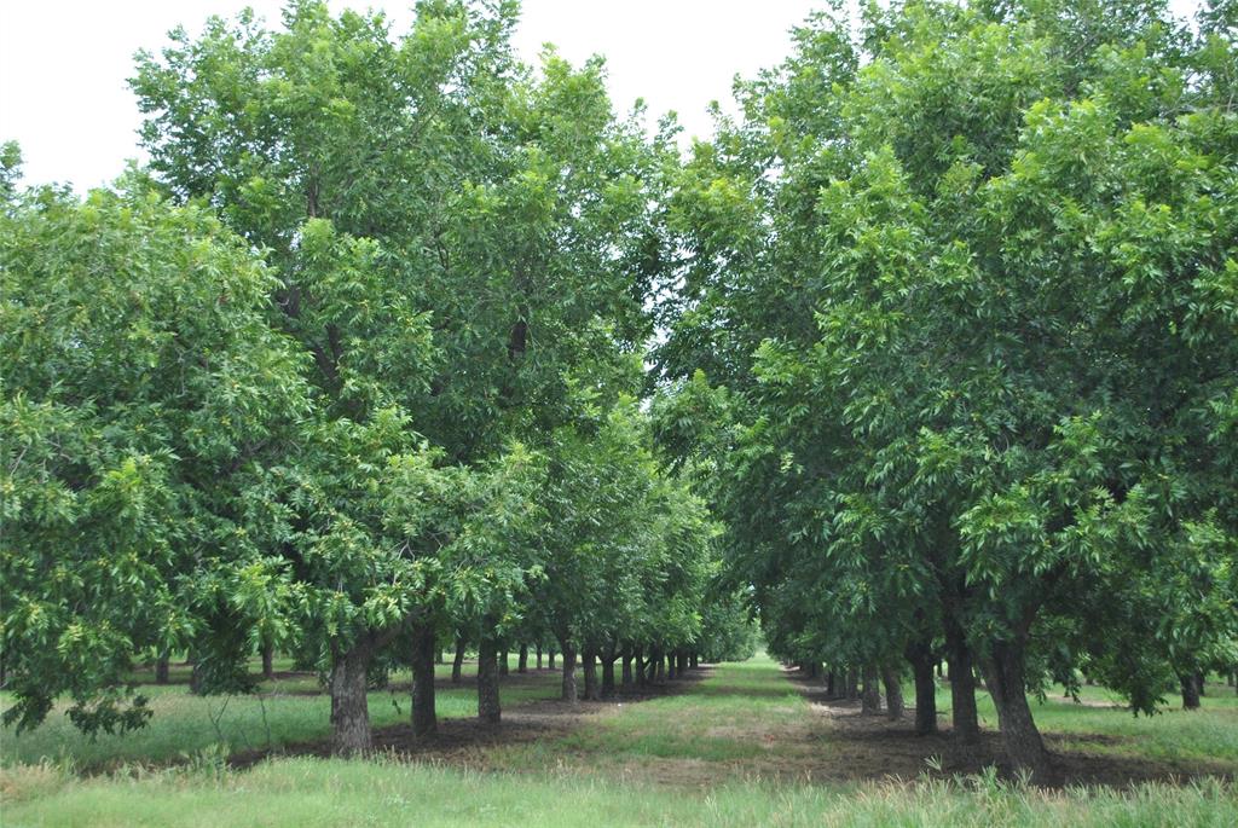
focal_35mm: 48
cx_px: 619
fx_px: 1652
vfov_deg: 28.1
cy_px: 414
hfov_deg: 41.1
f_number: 4.8
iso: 100
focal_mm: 32
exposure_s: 1/160
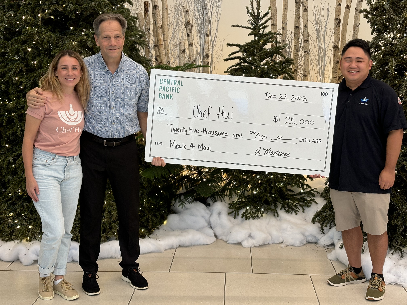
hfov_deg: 36.8
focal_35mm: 52
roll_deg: -0.2
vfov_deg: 28.0
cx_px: 204
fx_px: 611
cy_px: 152
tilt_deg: -9.1
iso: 64
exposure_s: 1/60
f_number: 1.6
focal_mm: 5.96
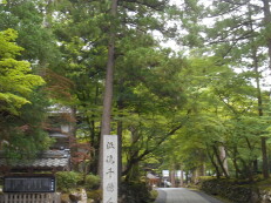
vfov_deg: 31.8
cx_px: 155
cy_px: 138
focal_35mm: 45
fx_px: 352
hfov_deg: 42.0
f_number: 3.4
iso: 125
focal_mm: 4.7
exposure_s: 1/30
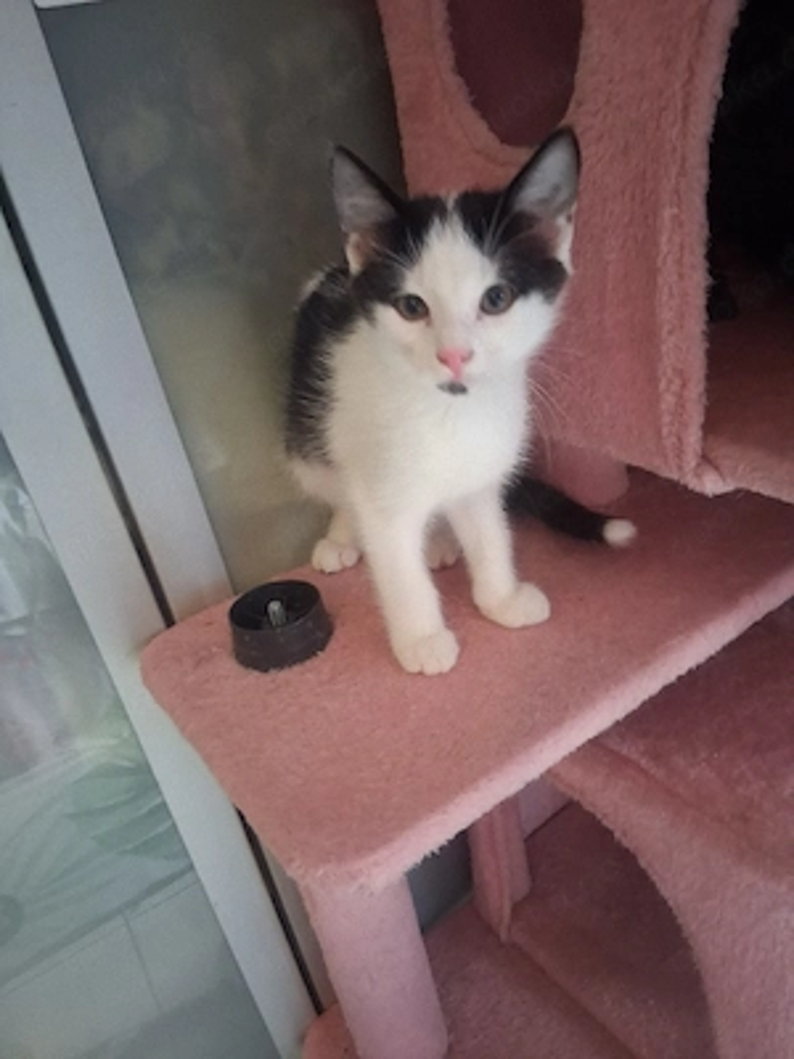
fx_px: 795
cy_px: 530
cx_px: 397
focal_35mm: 26
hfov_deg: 53.1
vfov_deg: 67.3
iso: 800
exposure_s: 1/24
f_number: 1.8
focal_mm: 3.98
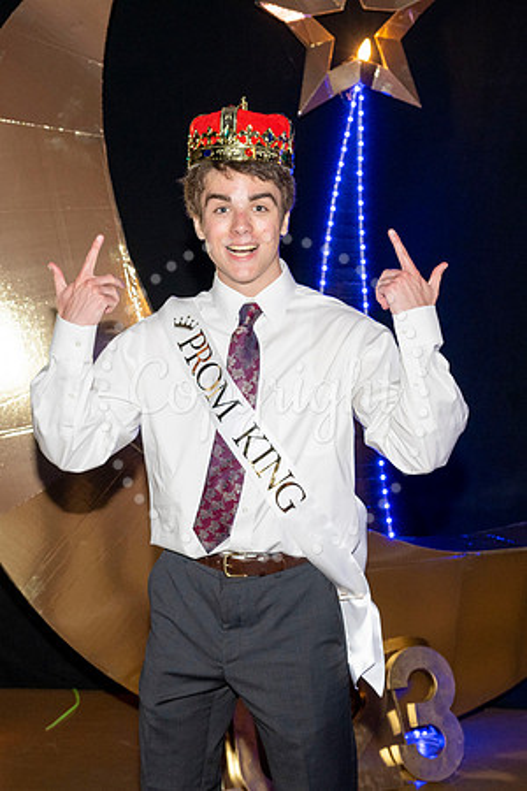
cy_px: 396
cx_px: 264
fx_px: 1350
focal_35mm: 62
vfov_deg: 32.6
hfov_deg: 22.1
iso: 1000
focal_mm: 41
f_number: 5.6
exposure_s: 1/100
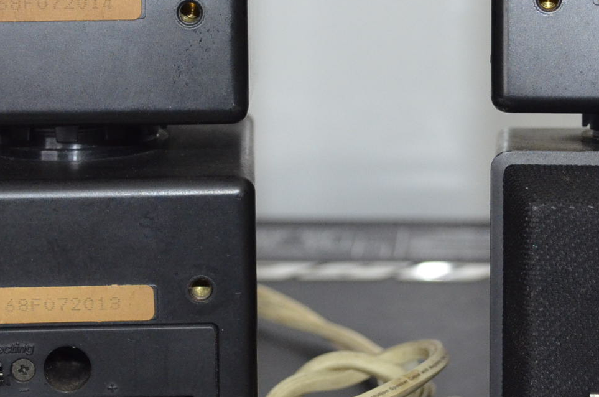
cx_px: 307
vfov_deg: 12.2
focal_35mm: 111
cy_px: 125
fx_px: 1848
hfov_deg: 18.4
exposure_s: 1/60
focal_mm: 29
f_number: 4.5
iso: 1800
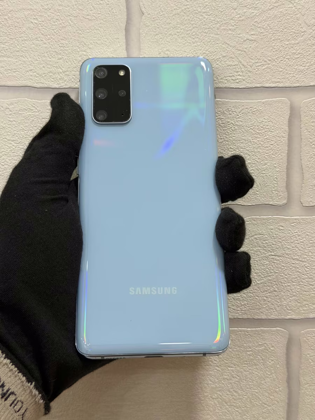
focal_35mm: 48
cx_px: 158
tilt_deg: -3.4
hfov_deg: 30.3
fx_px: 582
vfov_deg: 39.7
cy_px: 210
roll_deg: +0.6
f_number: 1.78
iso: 64
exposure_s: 1/50
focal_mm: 6.76
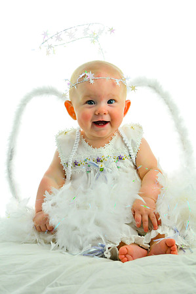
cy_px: 147
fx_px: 675
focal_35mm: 82
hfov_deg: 16.5
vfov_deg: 24.6
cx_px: 98
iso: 800
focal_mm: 55
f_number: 5
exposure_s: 1/200
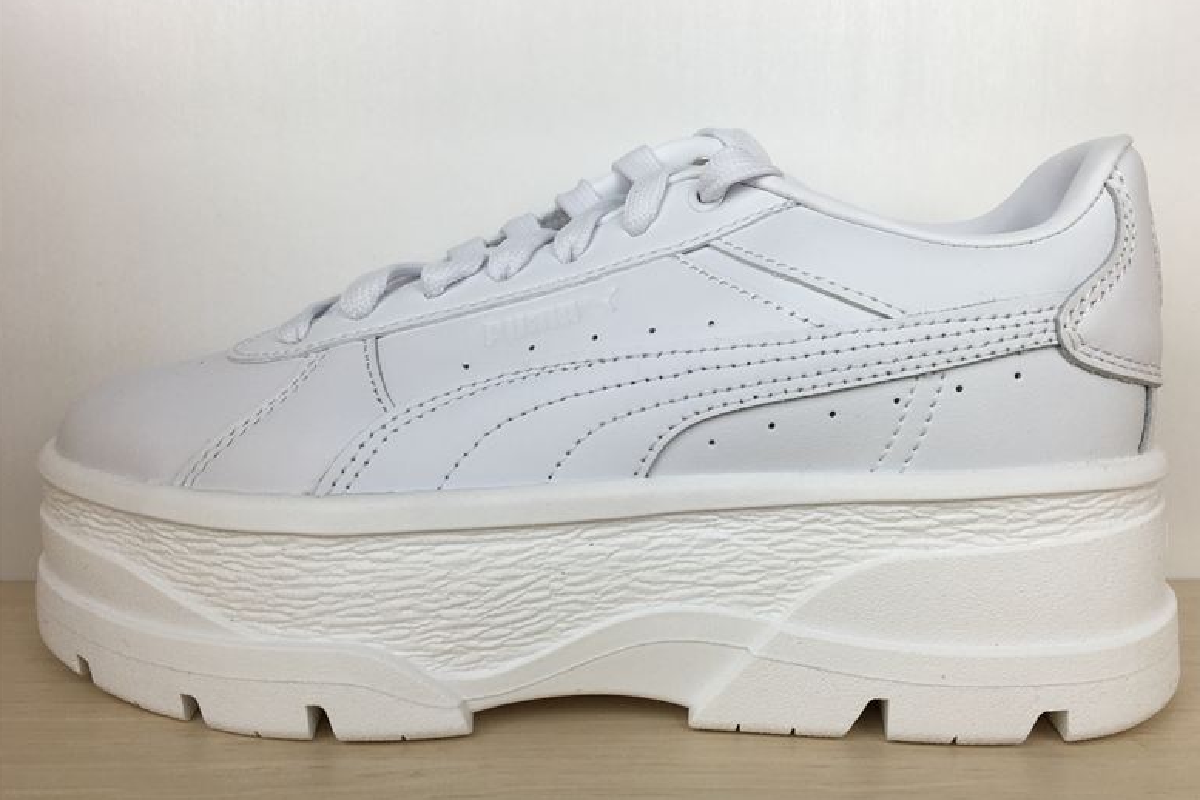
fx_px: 1033
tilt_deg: -7.8
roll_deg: +0.6
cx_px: 608
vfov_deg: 42.3
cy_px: 442
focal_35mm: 31
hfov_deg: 60.3
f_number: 2.2
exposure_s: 1/265
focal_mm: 4.15
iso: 25
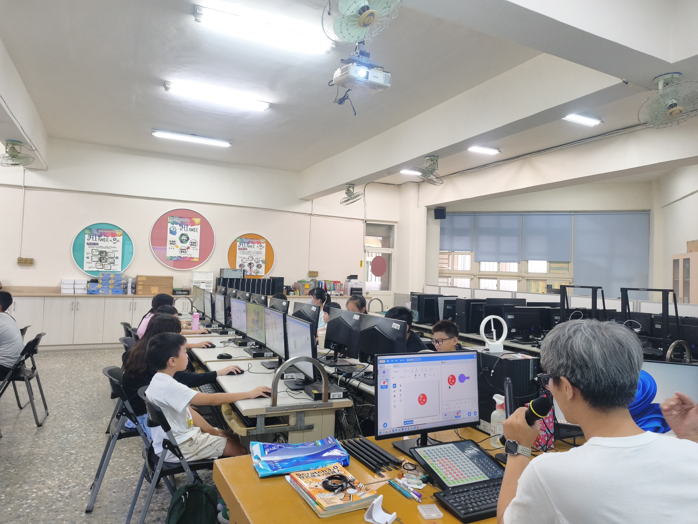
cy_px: 262
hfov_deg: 73.9
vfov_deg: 58.9
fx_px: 464
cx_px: 349
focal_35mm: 23
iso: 320
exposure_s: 1/120
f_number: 1.62
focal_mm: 6.45
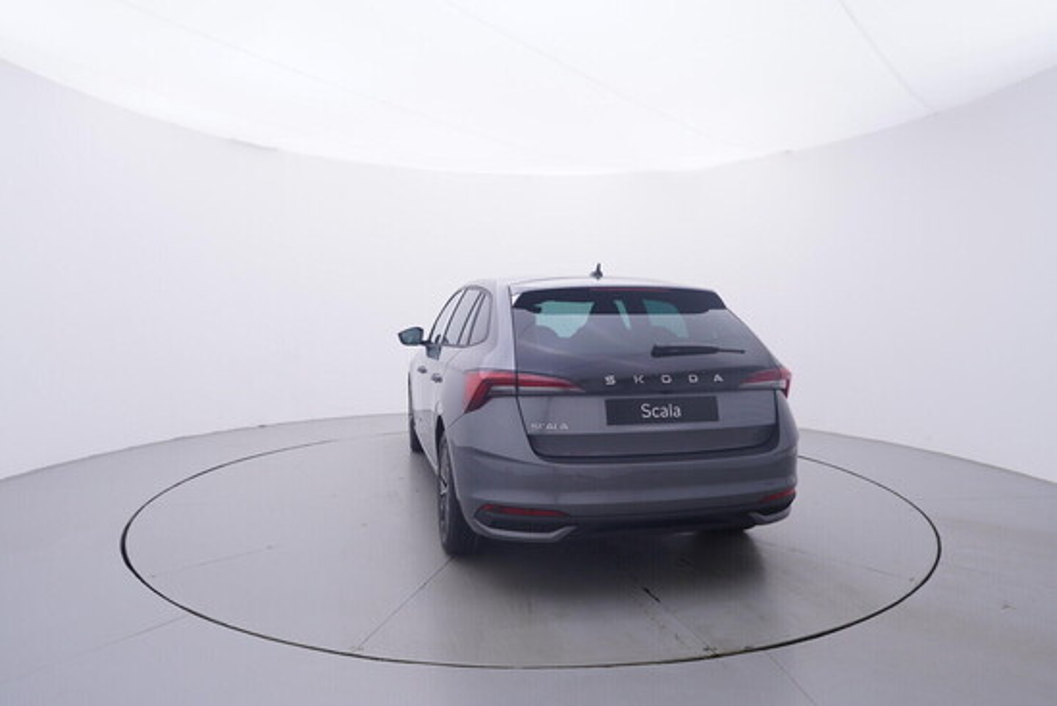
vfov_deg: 56.2
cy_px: 353
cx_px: 528
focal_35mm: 22
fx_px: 661
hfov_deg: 77.3
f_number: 5
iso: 200
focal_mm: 15
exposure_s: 1/80
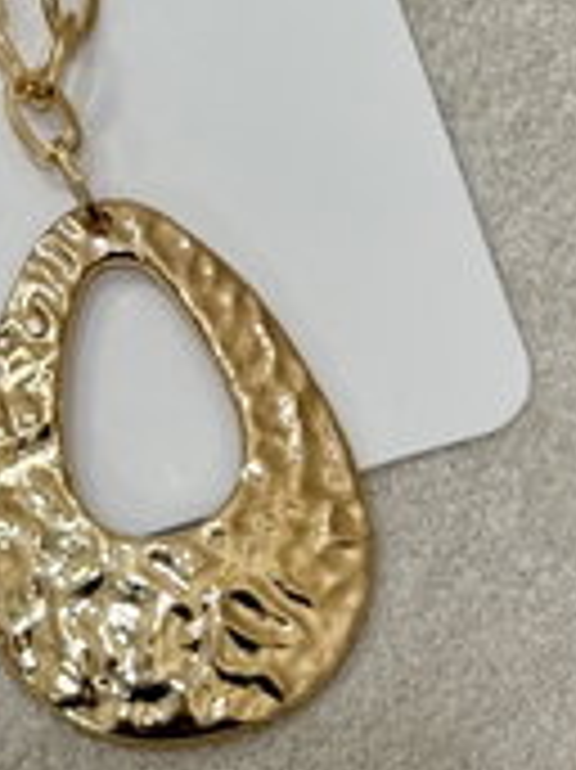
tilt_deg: -63.5
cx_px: 99
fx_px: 3332
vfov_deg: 12.6
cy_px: -317
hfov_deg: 9.8
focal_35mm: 150
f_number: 1.78
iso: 125
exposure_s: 1/50
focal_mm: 6.76
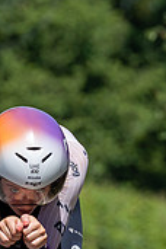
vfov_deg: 1.8
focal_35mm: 1168
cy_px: 311
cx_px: 34
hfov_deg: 1.2
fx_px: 8078
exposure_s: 1/1000
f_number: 5
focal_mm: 197
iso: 200
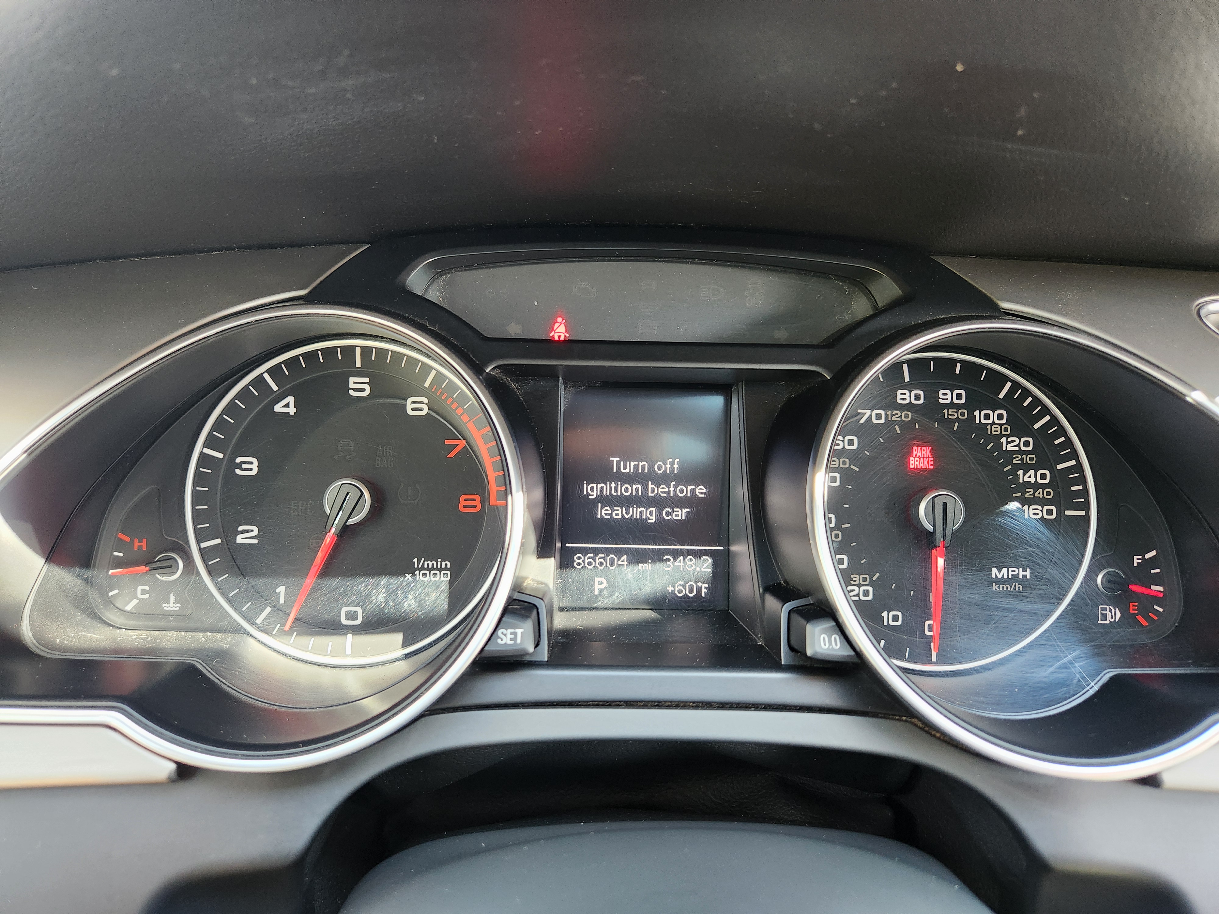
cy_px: 457
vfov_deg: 58.9
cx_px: 610
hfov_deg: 73.9
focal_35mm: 23
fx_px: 810
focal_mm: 5.4
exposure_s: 1/120
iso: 400
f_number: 1.8
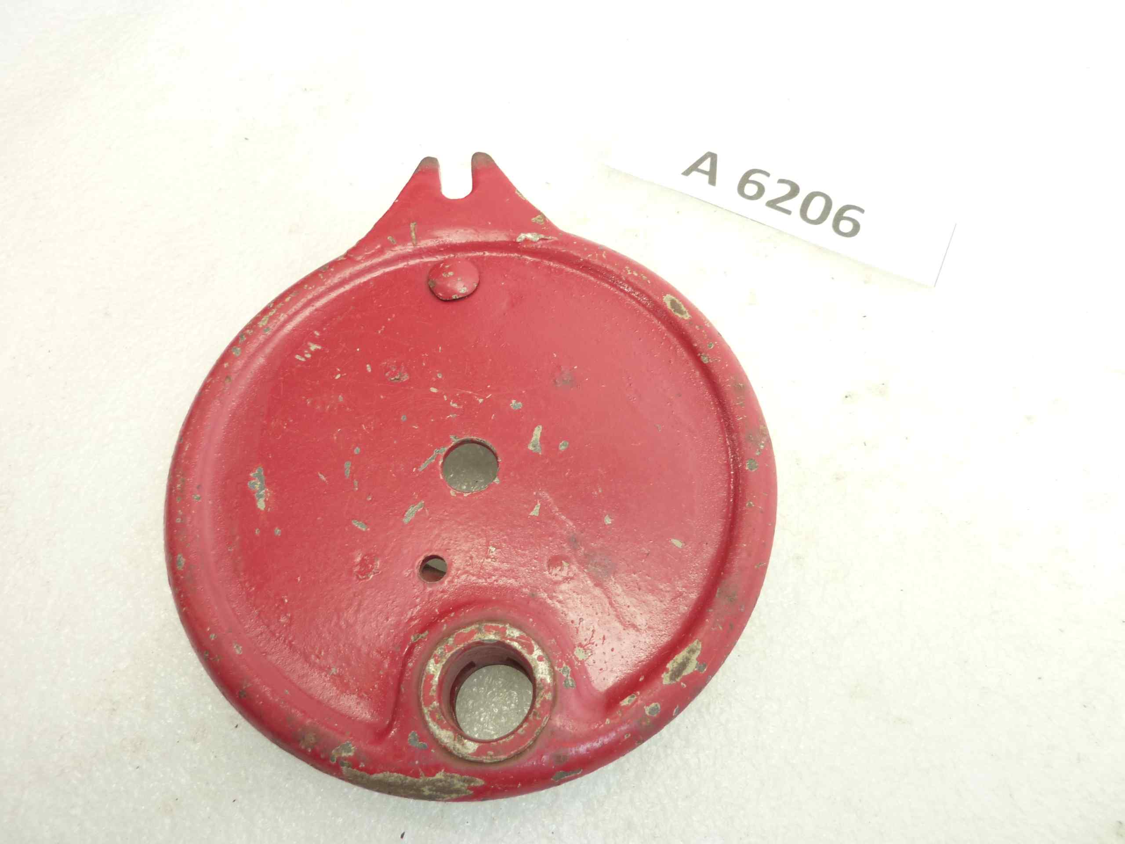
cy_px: 422
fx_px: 812
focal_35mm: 25
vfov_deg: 54.9
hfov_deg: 69.4
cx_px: 562
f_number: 3.3
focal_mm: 4.1
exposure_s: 1/8
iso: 125
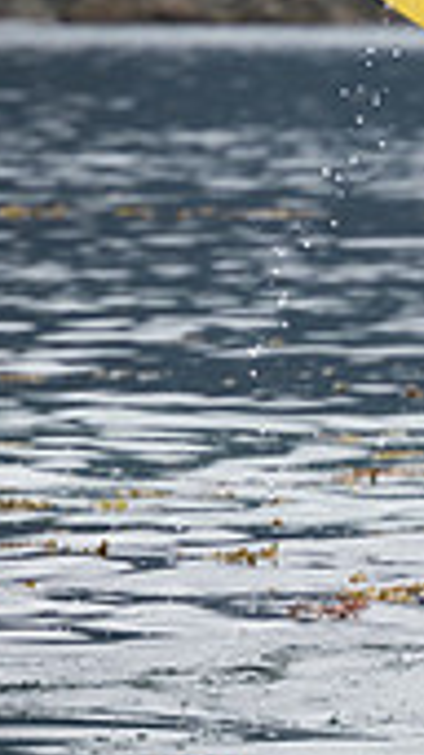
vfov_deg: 2.3
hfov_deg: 1.3
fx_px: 18856
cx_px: 845
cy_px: 624
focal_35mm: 942
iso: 200
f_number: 8
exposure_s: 1/320
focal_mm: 200
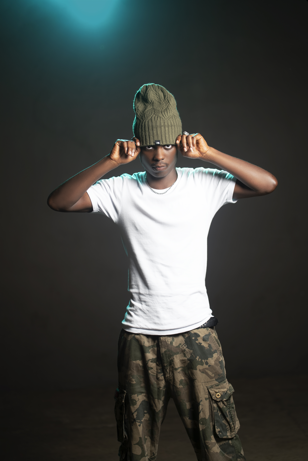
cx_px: 154
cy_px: 230
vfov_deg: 23.9
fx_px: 1089
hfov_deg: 16.1
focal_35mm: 85
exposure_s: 1/125
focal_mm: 85
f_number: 2
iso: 160
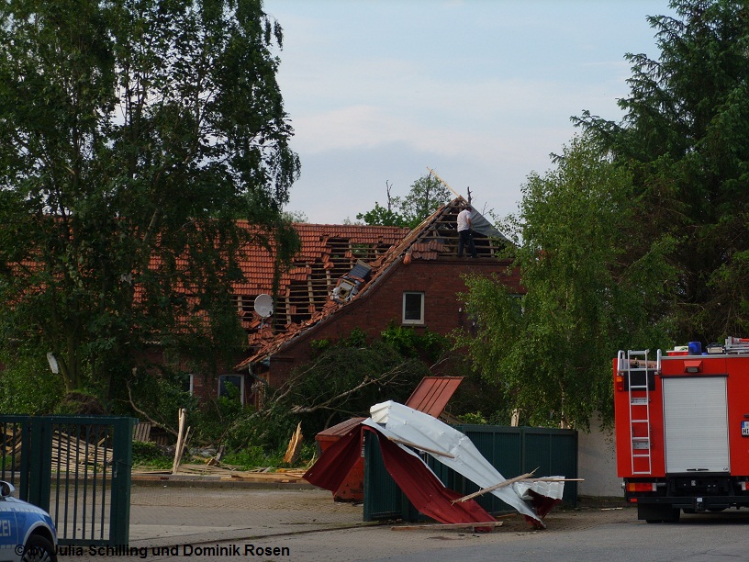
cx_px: 374
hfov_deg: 17.4
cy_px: 281
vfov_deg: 13.1
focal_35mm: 113
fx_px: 2445
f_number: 5.1
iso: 50
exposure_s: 1/192
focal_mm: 23.31
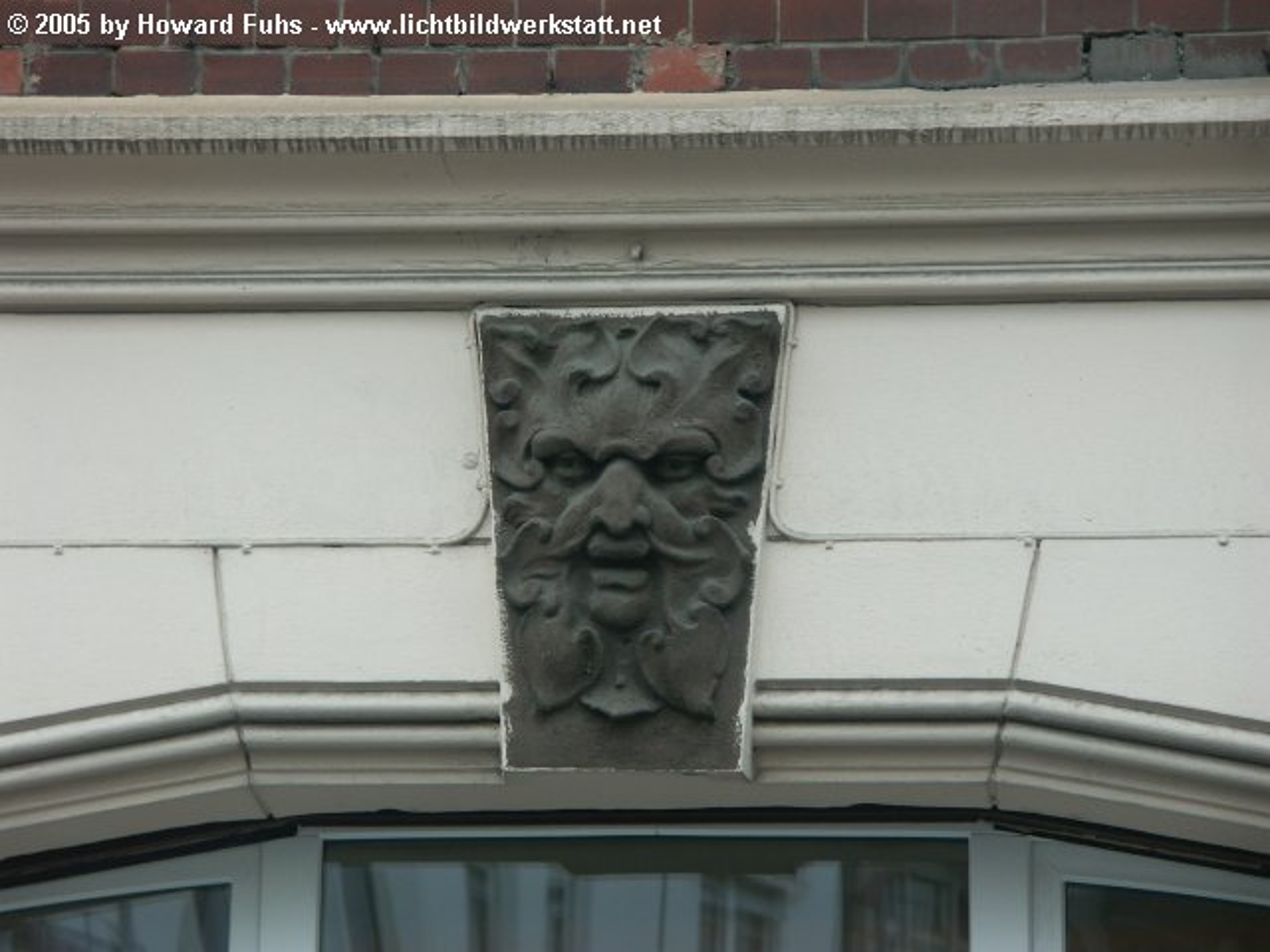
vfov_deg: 7.8
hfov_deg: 10.4
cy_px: 476
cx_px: 635
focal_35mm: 191
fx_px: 7007
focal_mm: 48.46
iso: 100
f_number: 3.5
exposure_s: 1/125
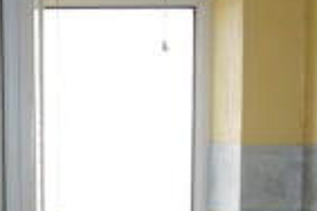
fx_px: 1101
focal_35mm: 125
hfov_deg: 16.2
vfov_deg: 10.7
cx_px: 44
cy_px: 277
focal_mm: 18
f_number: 6.3
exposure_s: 1/80
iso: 200
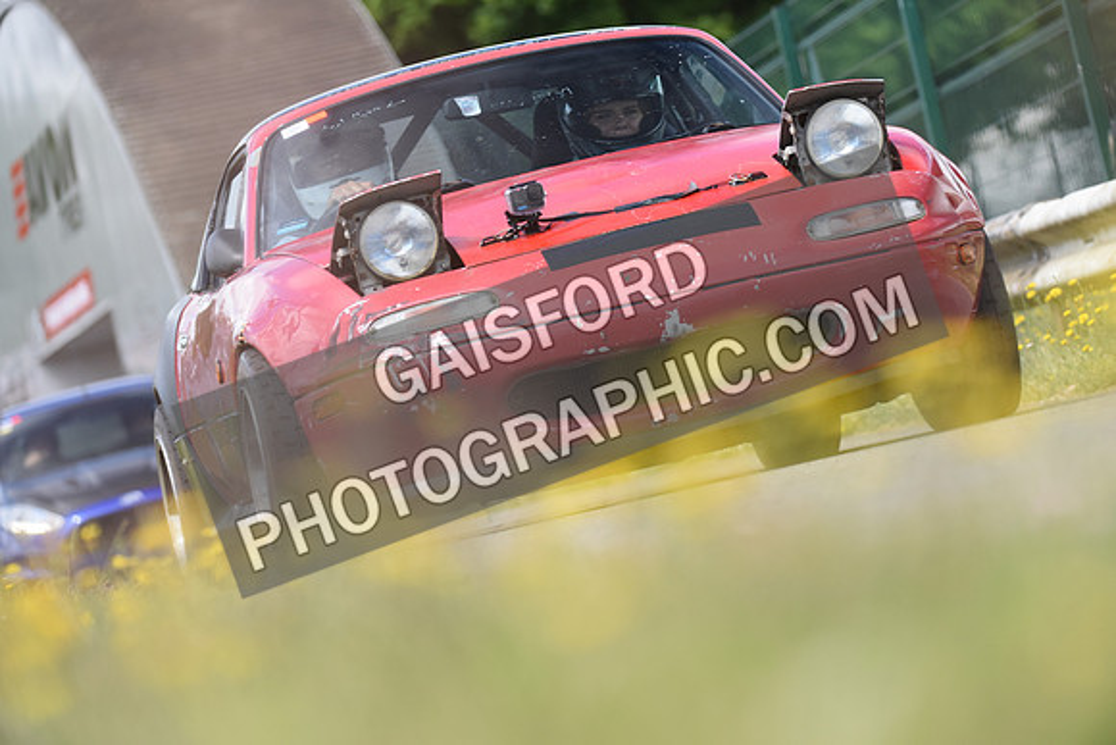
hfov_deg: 10.3
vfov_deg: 6.9
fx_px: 6201
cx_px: 558
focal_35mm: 200
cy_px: 372
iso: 1600
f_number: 5.6
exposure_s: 1/1000
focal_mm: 200
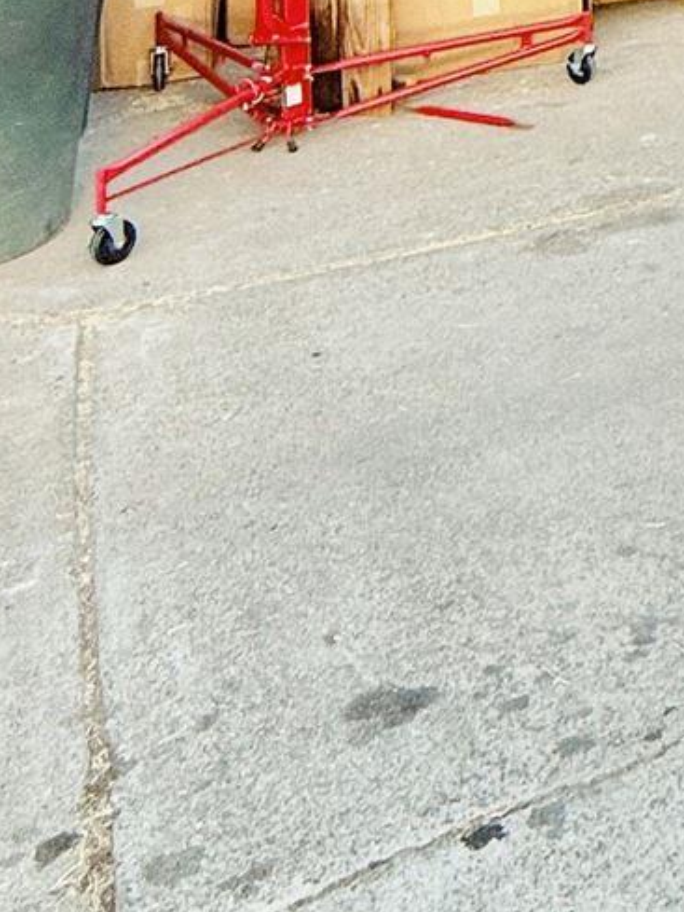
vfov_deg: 24.7
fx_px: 1738
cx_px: 1234
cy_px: -336
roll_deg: -0.3
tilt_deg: -2.7
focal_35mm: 66
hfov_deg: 17.8
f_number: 2.2
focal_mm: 2.22
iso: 50
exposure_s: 1/297
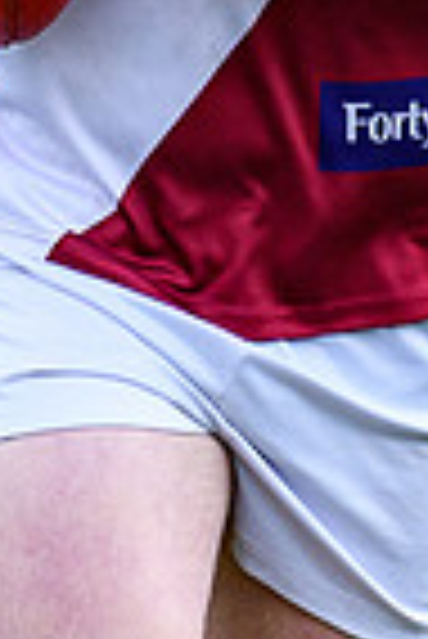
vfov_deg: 0.9
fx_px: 40167
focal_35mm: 2258
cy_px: 80
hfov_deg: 0.6
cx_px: 254
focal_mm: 200
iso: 200
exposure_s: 1/2000
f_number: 2.8
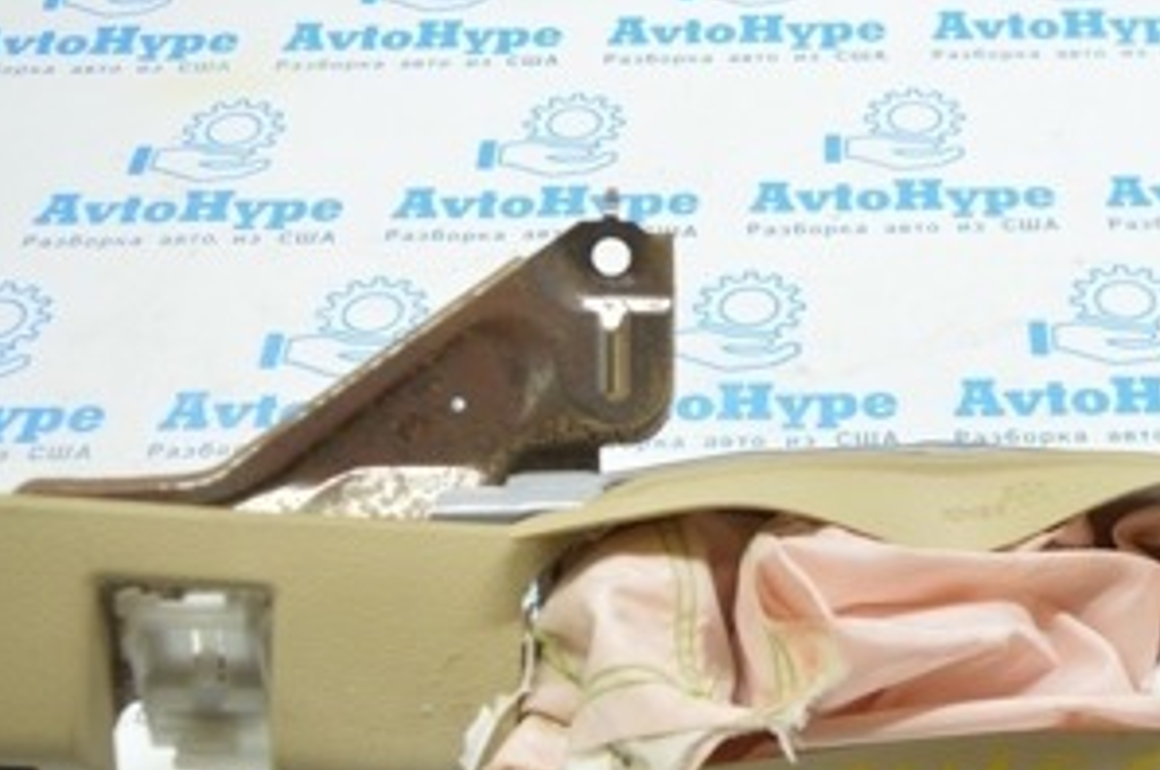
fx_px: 1867
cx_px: 852
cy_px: 531
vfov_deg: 23.2
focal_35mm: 58
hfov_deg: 33.9
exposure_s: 1/50
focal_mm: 18
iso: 400
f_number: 3.5
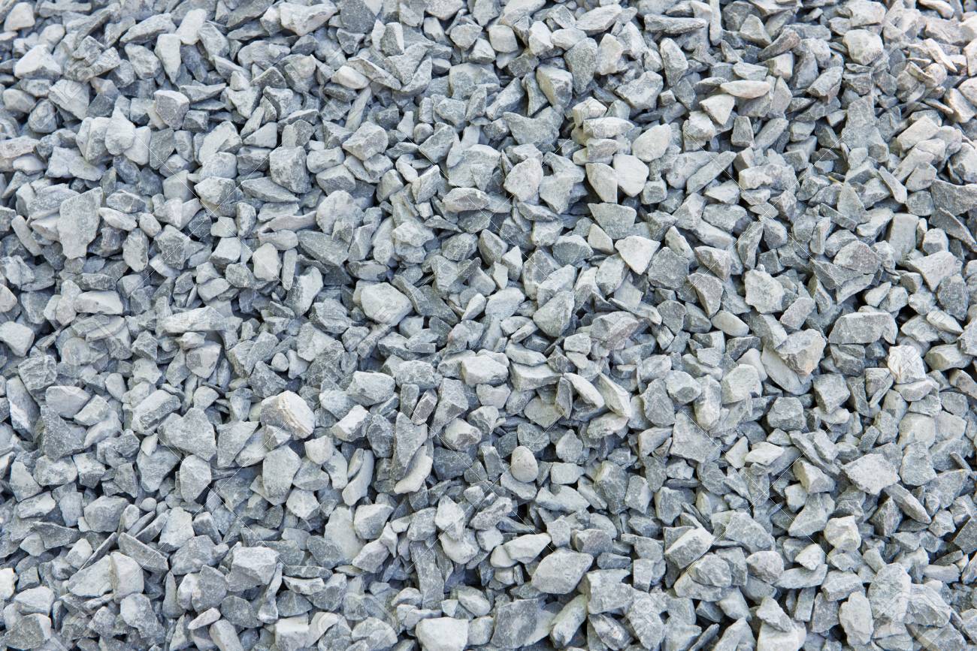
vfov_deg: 21.9
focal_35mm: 62
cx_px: 488
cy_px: 326
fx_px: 1683
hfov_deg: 32.4
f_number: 10
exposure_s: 1/10
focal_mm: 62
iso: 100
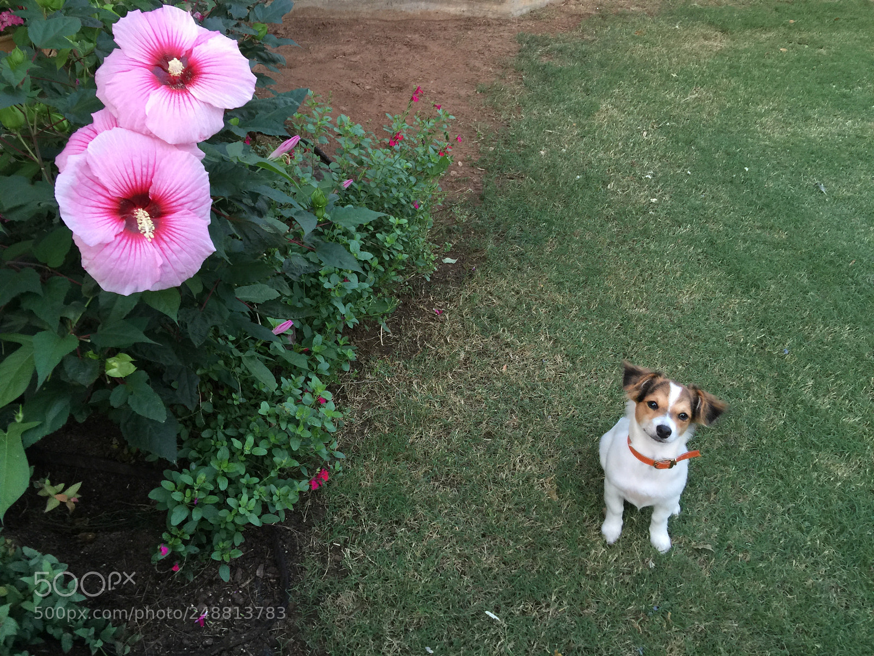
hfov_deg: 61.7
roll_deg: +0.6
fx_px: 732
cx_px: 437
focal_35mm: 29
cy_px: 328
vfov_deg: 48.2
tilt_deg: -30.8
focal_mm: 4.15
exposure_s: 1/15
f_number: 2.2
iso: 32
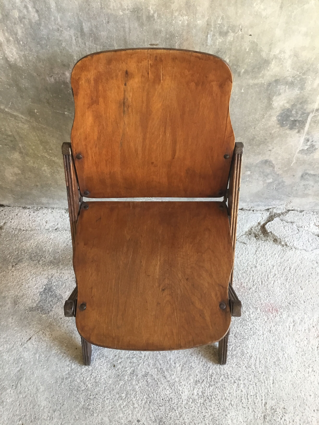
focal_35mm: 31
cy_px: 212
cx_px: 160
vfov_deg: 58.4
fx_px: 381
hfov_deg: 45.4
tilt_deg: -59.0
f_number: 2.4
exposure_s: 1/33
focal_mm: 3.3
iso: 50
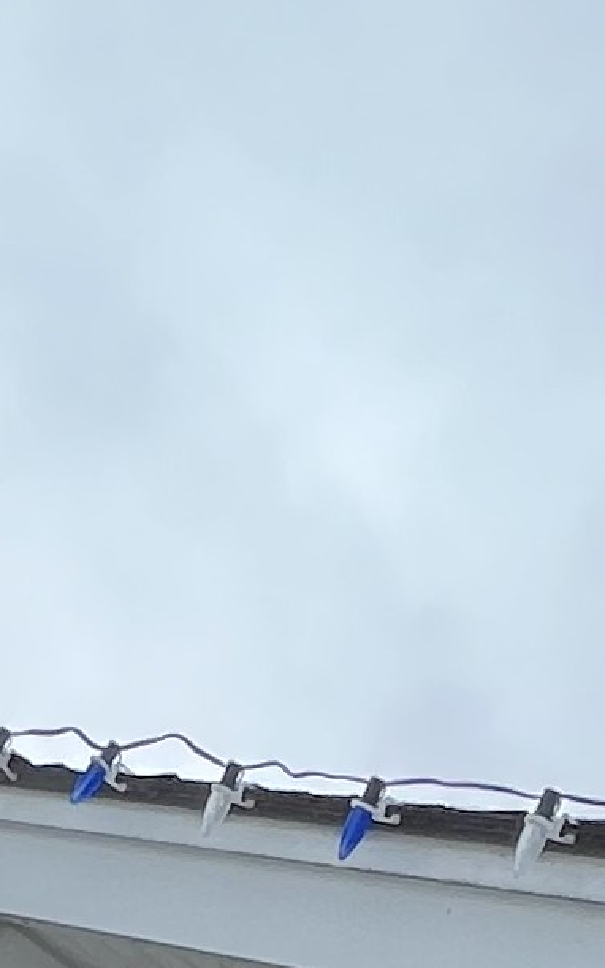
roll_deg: -6.3
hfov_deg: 13.6
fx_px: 2400
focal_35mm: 91
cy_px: 2411
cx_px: -288
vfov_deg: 14.1
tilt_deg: +10.1
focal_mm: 1.57
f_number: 1.8
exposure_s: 1/539
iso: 32
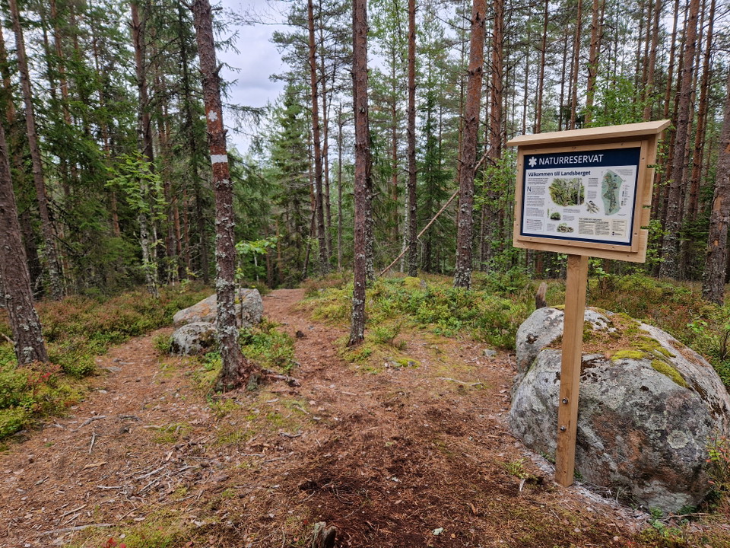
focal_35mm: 23
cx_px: 365
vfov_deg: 58.9
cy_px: 274
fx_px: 485
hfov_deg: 73.9
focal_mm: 5.4
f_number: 1.8
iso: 50
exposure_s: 1/180
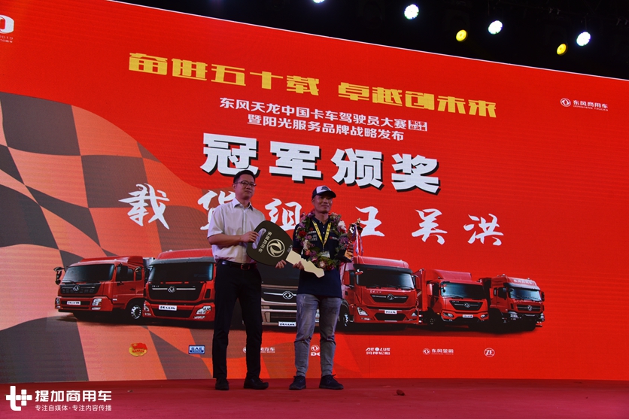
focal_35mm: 40
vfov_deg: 33.4
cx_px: 314
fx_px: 699
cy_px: 210
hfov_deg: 48.5
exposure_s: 1/125
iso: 400
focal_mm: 40
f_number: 5.6
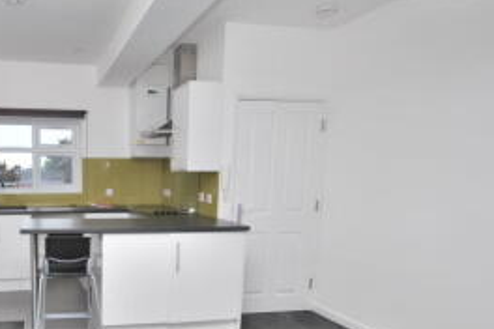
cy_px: 231
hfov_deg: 61.0
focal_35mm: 27
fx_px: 370
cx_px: 88
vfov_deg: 46.8
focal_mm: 10
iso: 100
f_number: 4
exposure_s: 1/60
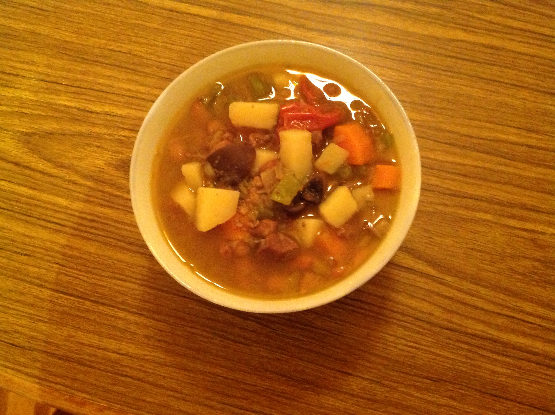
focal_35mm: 35
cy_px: 208
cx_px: 278
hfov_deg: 52.7
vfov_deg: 40.6
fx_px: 560
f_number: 2.4
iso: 800
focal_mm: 4.28
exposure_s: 1/15
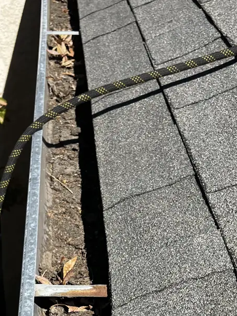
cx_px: 113
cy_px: 317
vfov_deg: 26.6
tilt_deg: -39.1
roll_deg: -2.4
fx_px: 630
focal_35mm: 69
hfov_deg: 21.3
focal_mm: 5.1
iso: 50
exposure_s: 1/2101
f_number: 1.6
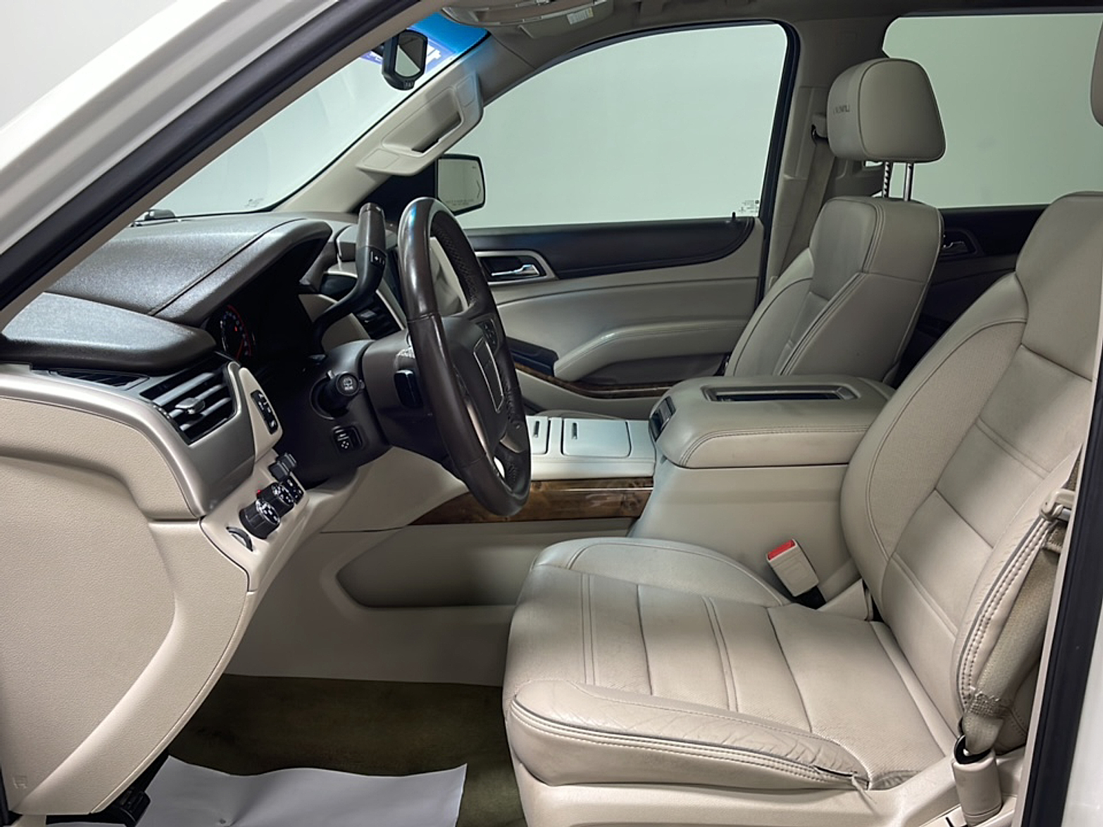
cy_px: 414
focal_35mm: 28
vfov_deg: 49.7
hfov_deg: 63.4
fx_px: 892
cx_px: 552
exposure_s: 1/40
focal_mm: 5.1
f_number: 1.6
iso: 80
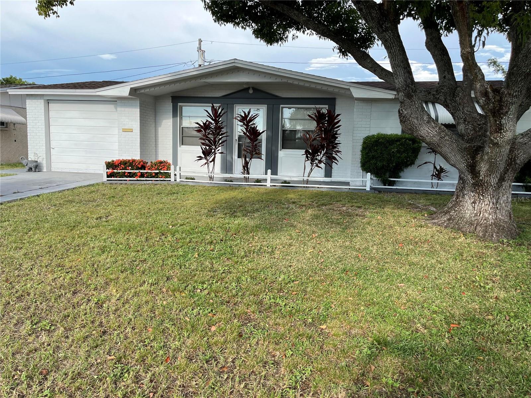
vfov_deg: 53.1
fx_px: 399
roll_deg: -2.0
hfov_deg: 67.3
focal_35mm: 26
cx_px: 266
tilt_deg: -6.4
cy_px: 199
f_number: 1.6
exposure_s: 1/983
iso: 50
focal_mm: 5.1
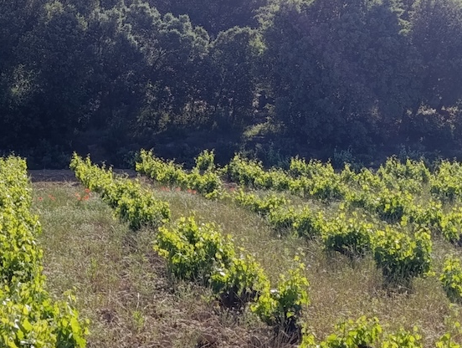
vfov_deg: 14.8
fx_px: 1337
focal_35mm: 100
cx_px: 2
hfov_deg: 19.1
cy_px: 134
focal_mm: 6.11
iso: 51
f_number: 1.65
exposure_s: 1/827
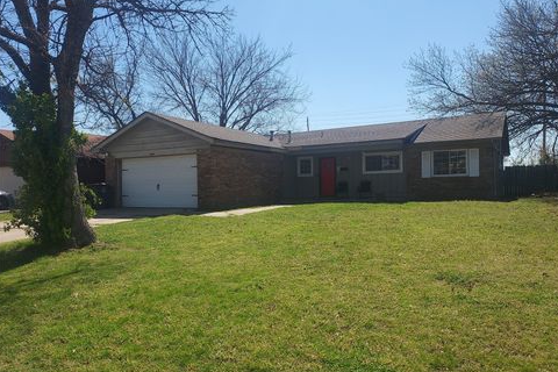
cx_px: 287
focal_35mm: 26
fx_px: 403
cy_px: 190
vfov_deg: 49.6
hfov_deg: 69.4
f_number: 1.8
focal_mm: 4.6
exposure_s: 1/1275
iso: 40
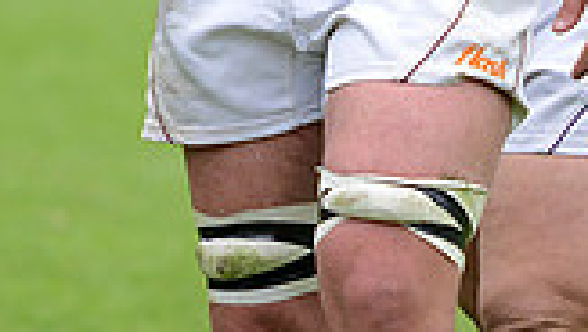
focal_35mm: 633
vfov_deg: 1.9
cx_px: 808
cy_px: -323
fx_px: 9877
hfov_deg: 3.4
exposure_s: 1/500
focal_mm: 170
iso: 400
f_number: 2.8
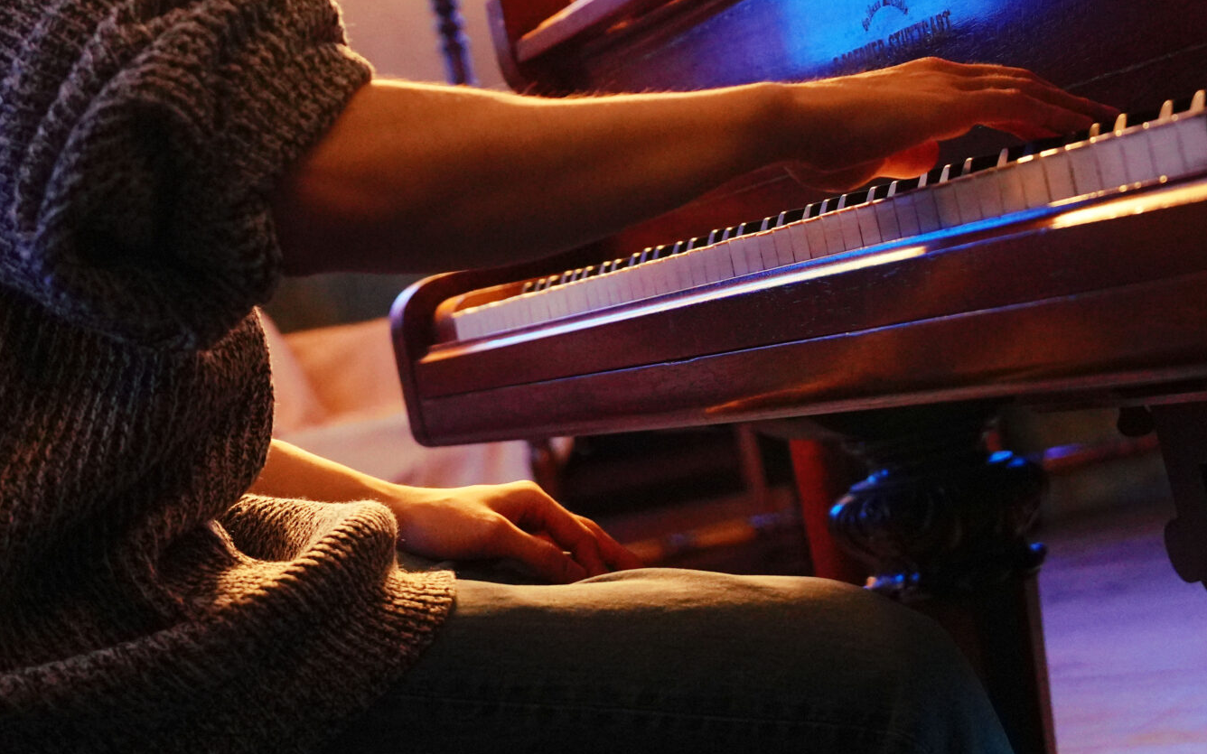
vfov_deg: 15.3
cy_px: 18
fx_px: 2763
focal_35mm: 84
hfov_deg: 24.6
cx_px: 606
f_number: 2.8
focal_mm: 29
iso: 2500
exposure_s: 1/160
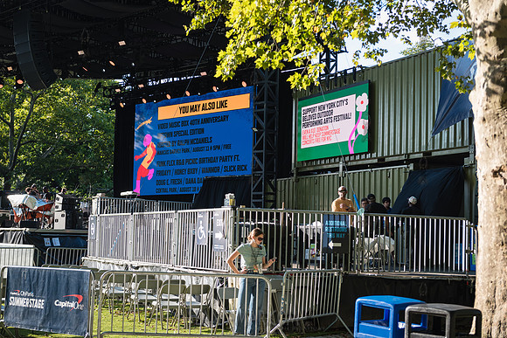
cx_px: 254
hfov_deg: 34.5
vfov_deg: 23.4
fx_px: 817
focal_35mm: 58
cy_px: 169
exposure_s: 1/1000
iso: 500
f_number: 3.5
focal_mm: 58
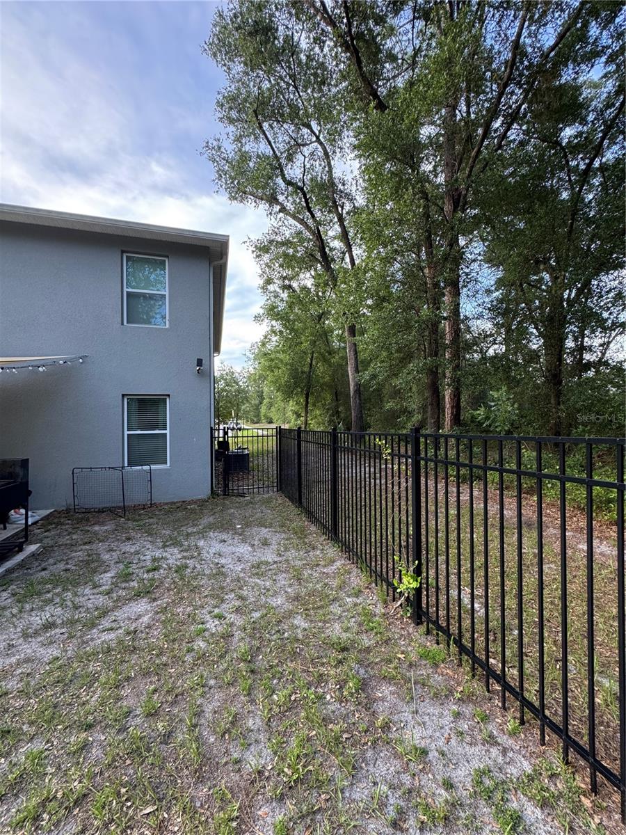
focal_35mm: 14
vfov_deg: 102.1
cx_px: 313
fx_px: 338
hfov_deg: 85.7
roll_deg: +0.6
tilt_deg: +0.4
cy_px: 418
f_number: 2.2
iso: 160
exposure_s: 1/99
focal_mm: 2.22
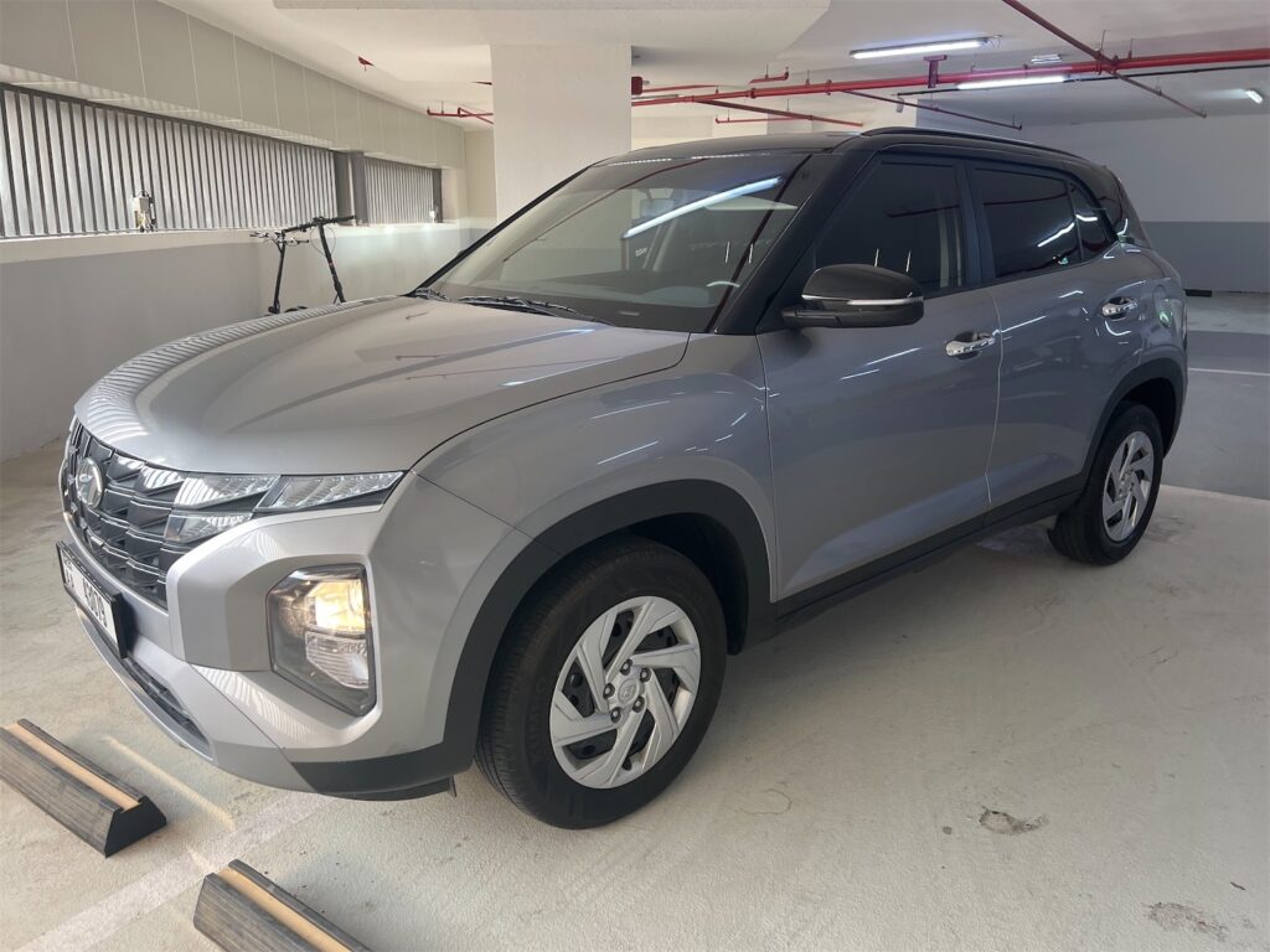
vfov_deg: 53.1
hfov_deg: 67.3
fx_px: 954
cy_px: 476
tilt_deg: -14.4
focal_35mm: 26
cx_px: 635
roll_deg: +0.5
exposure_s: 1/99
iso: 125
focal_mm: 5.7
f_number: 1.5
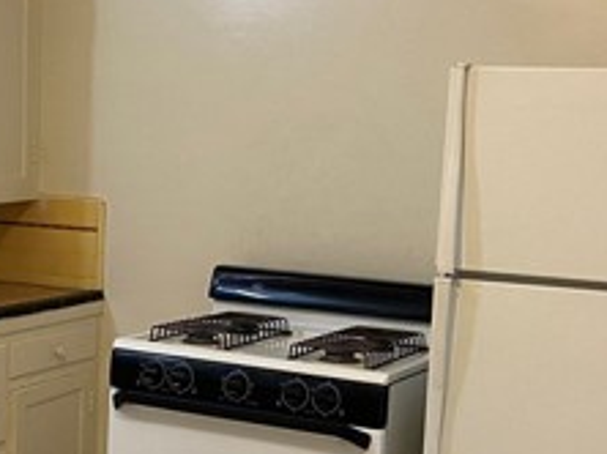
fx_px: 1314
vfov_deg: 19.5
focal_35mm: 75
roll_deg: -1.6
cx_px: 180
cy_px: 342
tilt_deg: -9.3
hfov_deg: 25.8
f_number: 1.8
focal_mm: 4.25
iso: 160
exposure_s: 1/60
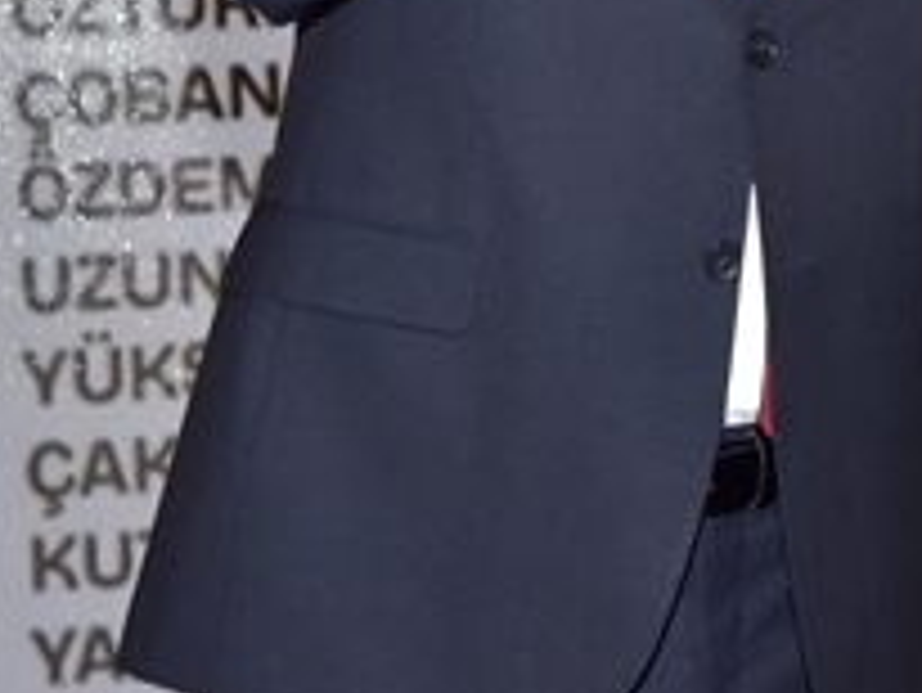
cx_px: 684
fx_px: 4504
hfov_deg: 11.7
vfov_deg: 8.6
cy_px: -380
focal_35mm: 169
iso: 500
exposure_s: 1/125
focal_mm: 45
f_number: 4.5
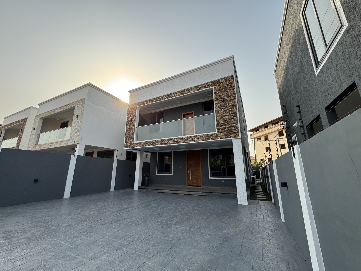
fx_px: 146
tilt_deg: +14.5
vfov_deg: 85.7
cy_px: 136
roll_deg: +0.0
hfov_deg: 102.1
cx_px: 180
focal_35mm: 14
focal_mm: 2.22
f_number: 2.2
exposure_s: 1/779
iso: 50
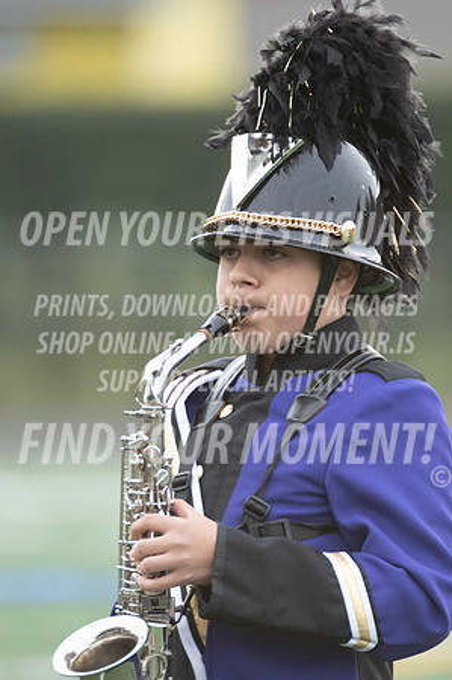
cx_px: 226
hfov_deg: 1.7
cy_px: 340
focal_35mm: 825
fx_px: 15572
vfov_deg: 2.5
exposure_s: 1/1600
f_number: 5.6
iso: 2500
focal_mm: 550
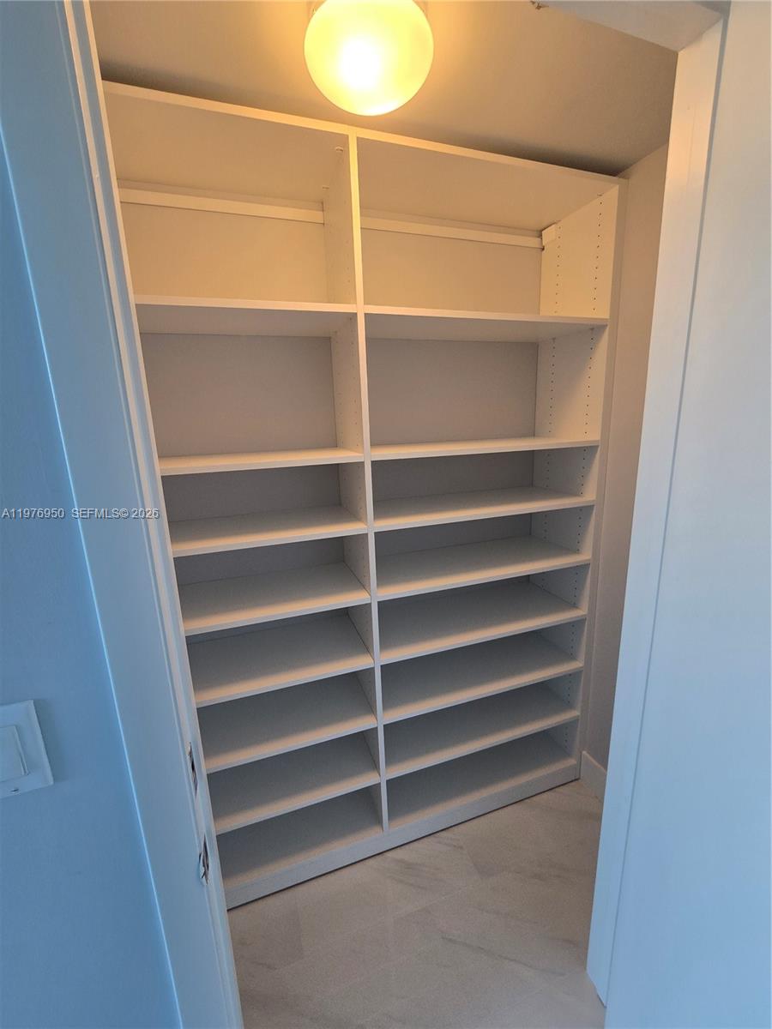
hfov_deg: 89.9
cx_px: 386
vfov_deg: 106.2
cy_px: 514
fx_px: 387
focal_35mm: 13
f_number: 2.2
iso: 100
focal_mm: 2.2
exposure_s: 1/60
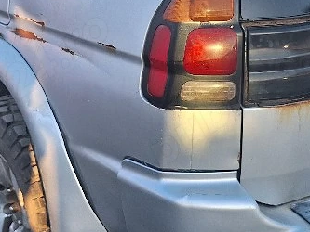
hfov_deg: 27.7
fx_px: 618
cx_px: 70
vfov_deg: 21.3
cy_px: 98
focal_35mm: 69
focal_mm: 5.54
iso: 40
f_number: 1.8
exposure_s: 1/357
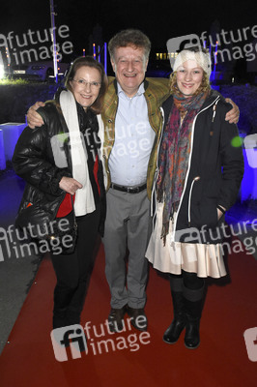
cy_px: 194
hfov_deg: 43.5
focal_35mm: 30
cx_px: 128
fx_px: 322
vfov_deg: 62.0
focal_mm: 20
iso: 3200
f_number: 6.3
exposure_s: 1/160
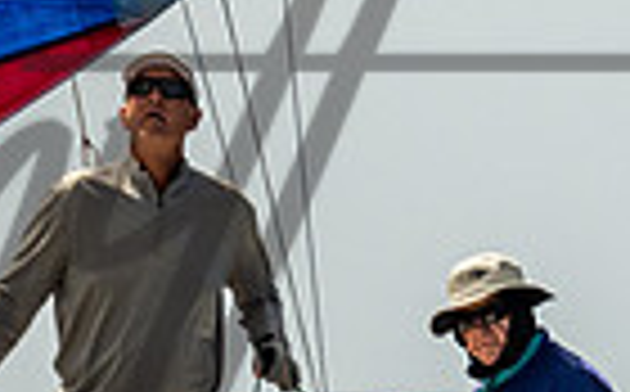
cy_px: 128
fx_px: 28593
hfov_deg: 1.3
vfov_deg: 0.8
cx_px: 60
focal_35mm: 1668
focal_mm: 200
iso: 320
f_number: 6.3
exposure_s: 1/1250
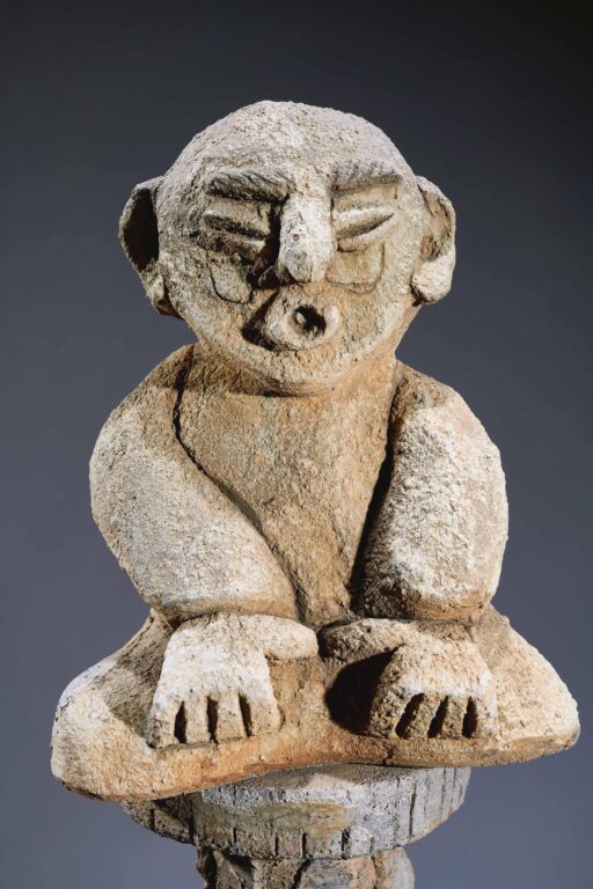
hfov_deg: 22.6
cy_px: 444
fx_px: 1482
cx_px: 296
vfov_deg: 33.4
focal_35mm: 60
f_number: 8
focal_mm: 60
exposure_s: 1/125
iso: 40
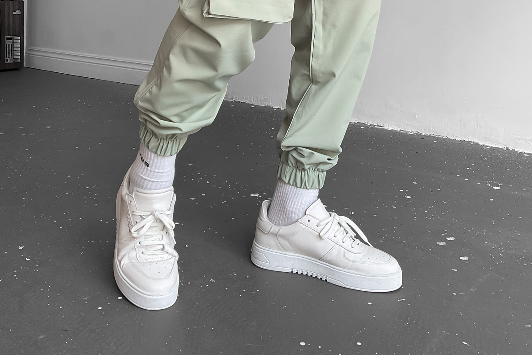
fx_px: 606
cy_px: 2
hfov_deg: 47.4
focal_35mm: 41
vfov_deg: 30.4
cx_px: 268
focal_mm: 3
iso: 32
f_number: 1.8
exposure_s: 1/120
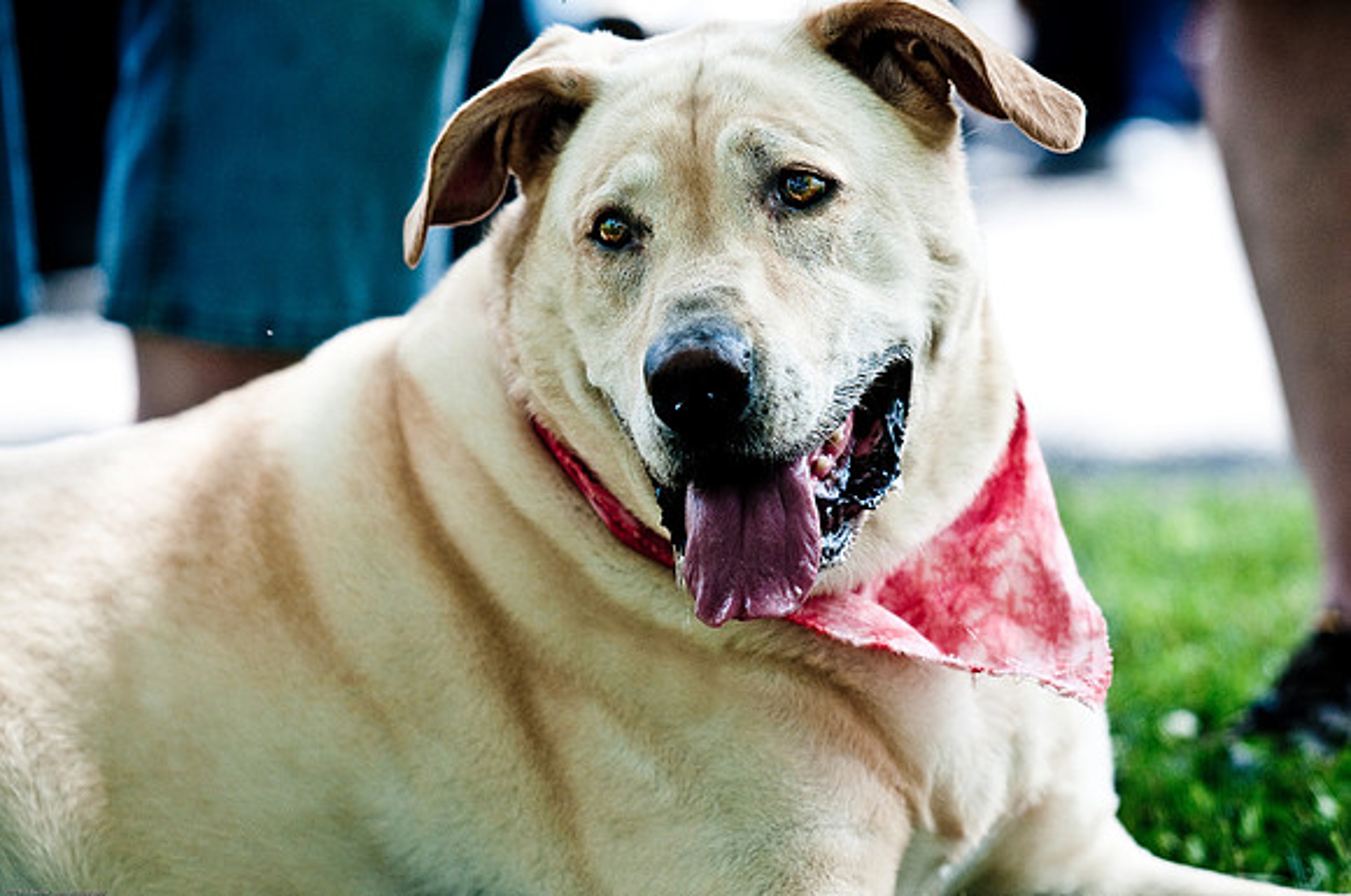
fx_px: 9556
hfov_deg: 8.1
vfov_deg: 5.4
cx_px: 676
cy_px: 448
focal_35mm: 255
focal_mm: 170
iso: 200
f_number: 2.8
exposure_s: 1/1250
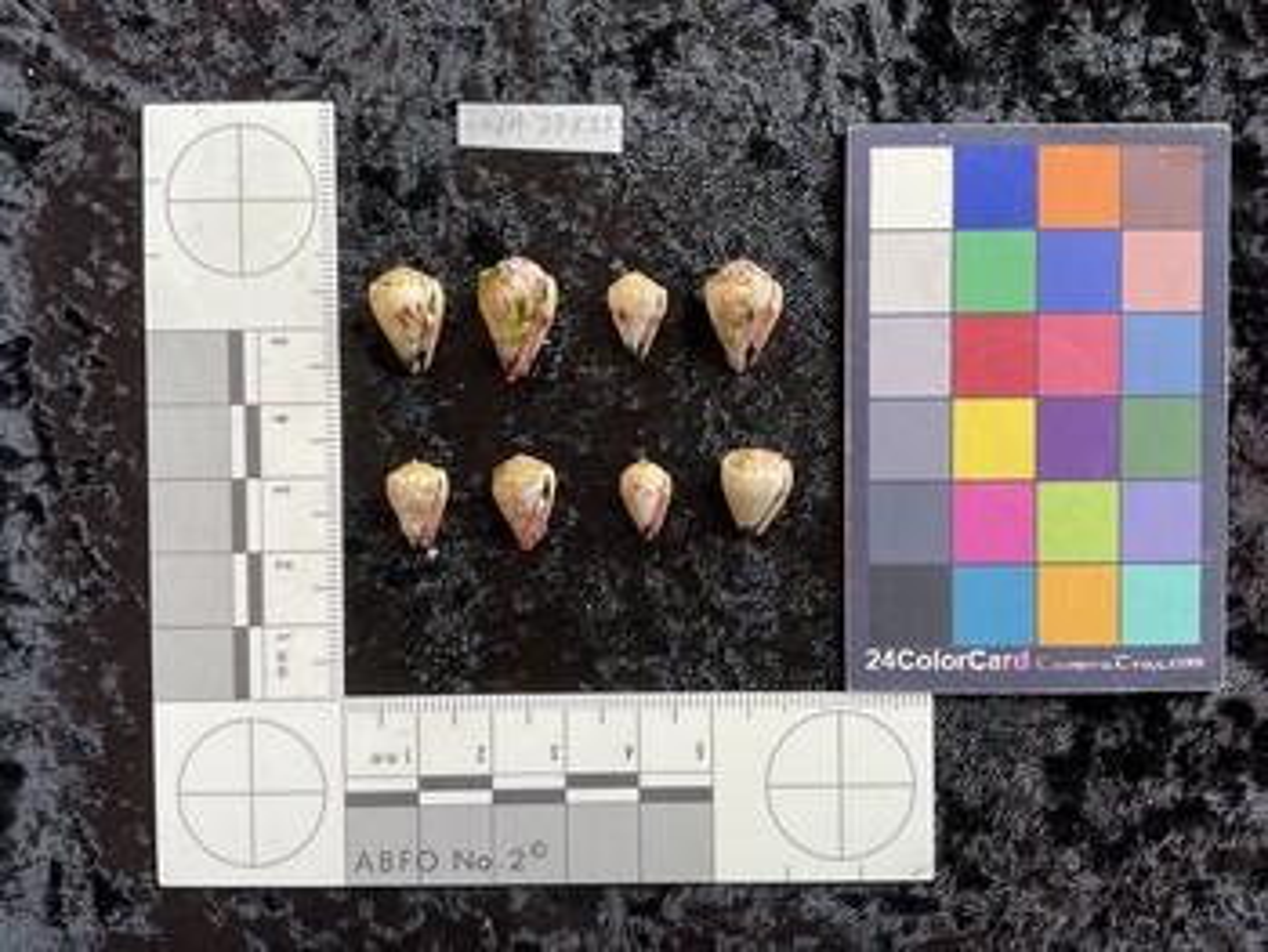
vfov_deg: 48.3
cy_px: 476
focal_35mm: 29
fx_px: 1063
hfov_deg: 61.6
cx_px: 634
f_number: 1.8
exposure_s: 1/120
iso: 40
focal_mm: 3
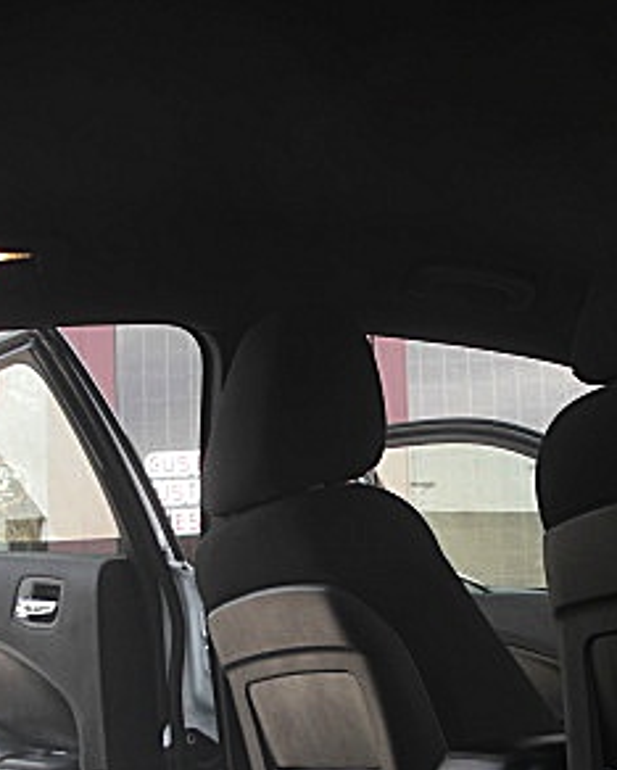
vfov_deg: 24.3
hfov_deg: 19.9
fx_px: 1756
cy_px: 628
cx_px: 388
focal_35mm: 77
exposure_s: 1/125
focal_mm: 6.3
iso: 50
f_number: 2.8
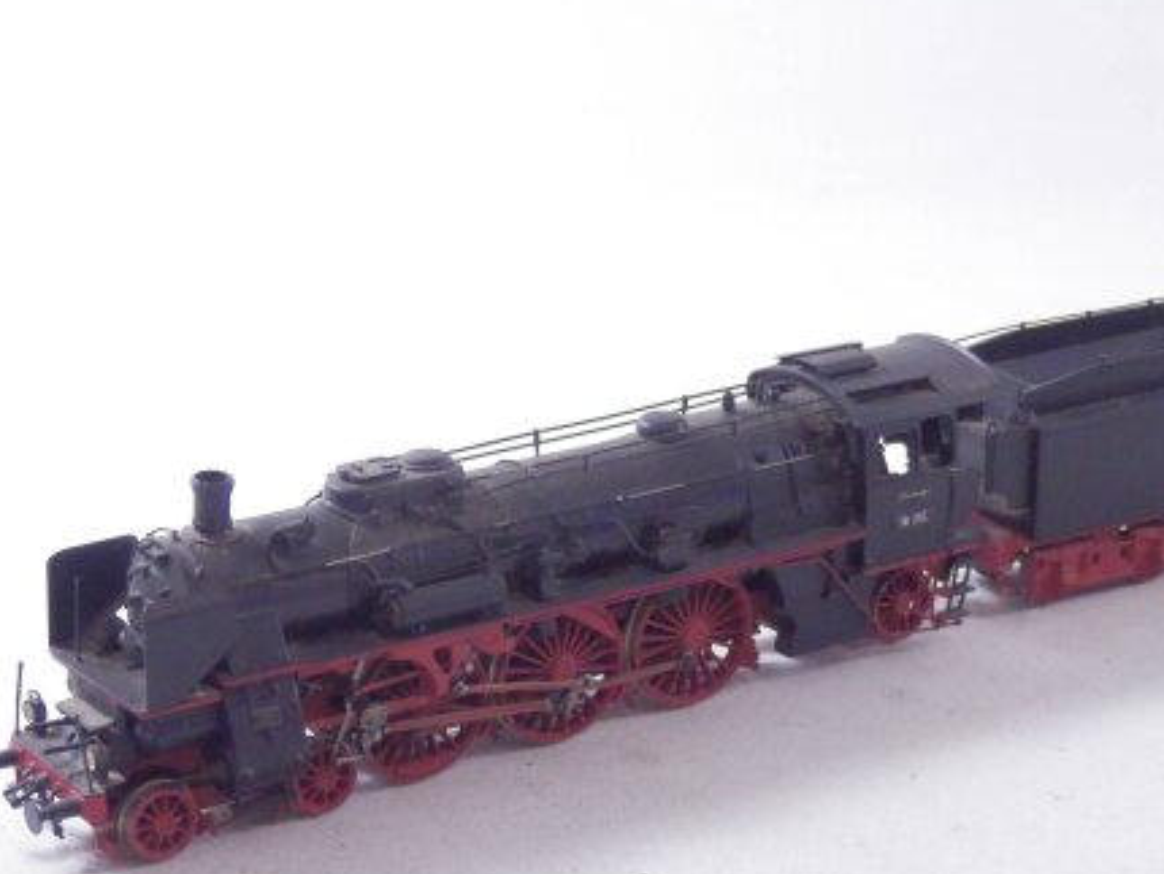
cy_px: 528
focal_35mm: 92
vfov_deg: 16.1
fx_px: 3095
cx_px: 658
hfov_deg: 21.3
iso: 1250
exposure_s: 1/160
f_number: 4.4
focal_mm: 11.9
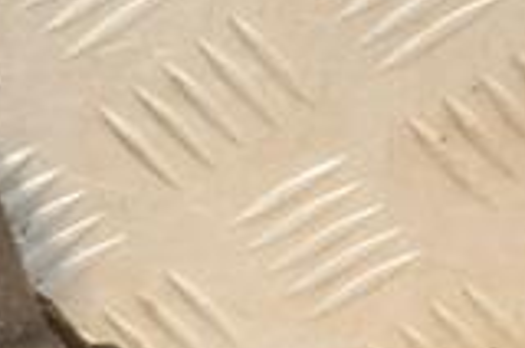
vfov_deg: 5.4
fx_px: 3695
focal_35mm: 254
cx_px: -433
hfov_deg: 7.9
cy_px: 479
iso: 800
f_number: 4.8
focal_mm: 45
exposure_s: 1/200
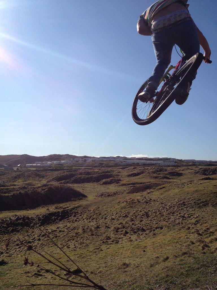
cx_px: 108
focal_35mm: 35
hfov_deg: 40.7
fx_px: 293
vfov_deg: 52.6
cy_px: 145
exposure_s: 1/3953
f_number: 2.4
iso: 50
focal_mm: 4.28
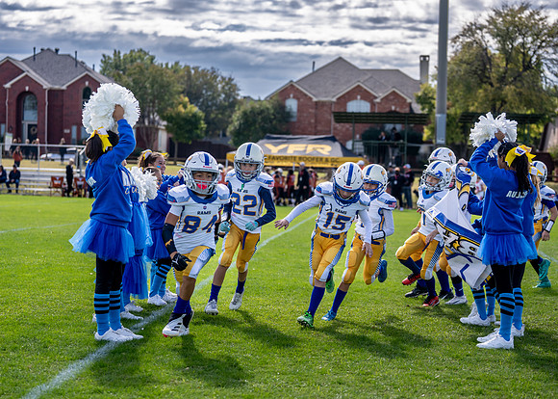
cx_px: 284
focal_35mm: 78
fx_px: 1240
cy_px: 213
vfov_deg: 18.3
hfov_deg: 25.4
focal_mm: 70
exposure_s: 1/2000
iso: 125
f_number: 2.8
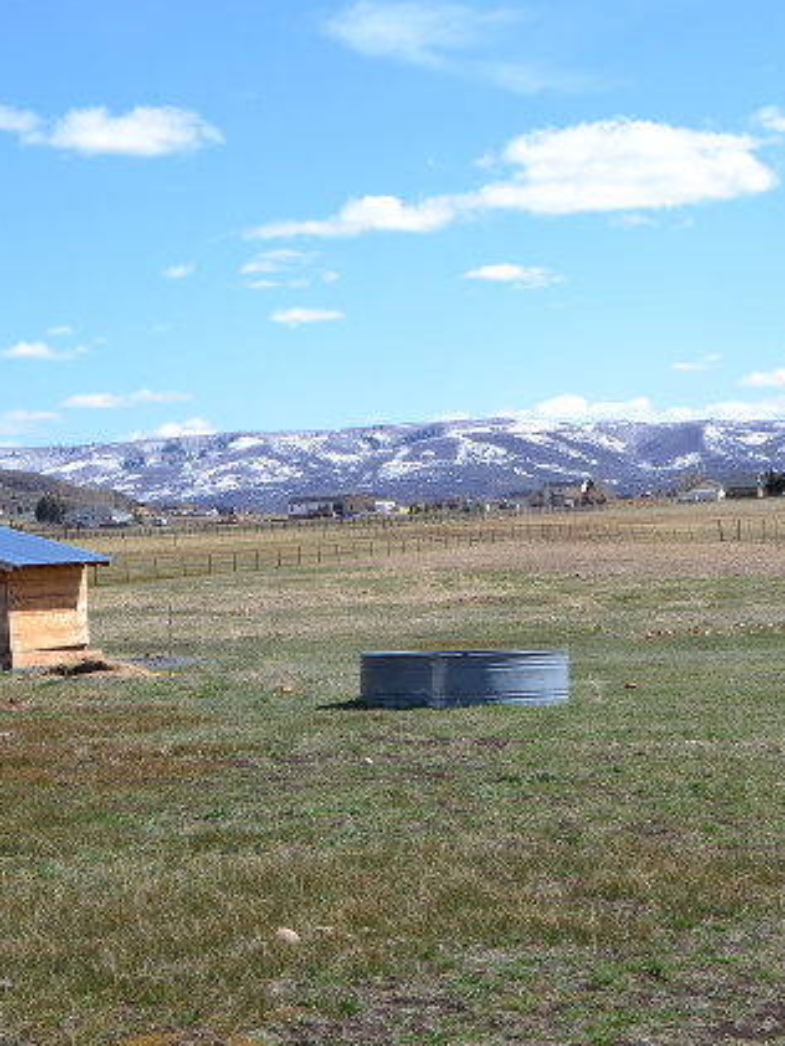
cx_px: 544
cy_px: 523
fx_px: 2319
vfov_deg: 25.4
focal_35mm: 77
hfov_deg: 19.1
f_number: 11
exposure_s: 1/500
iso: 360
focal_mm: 35
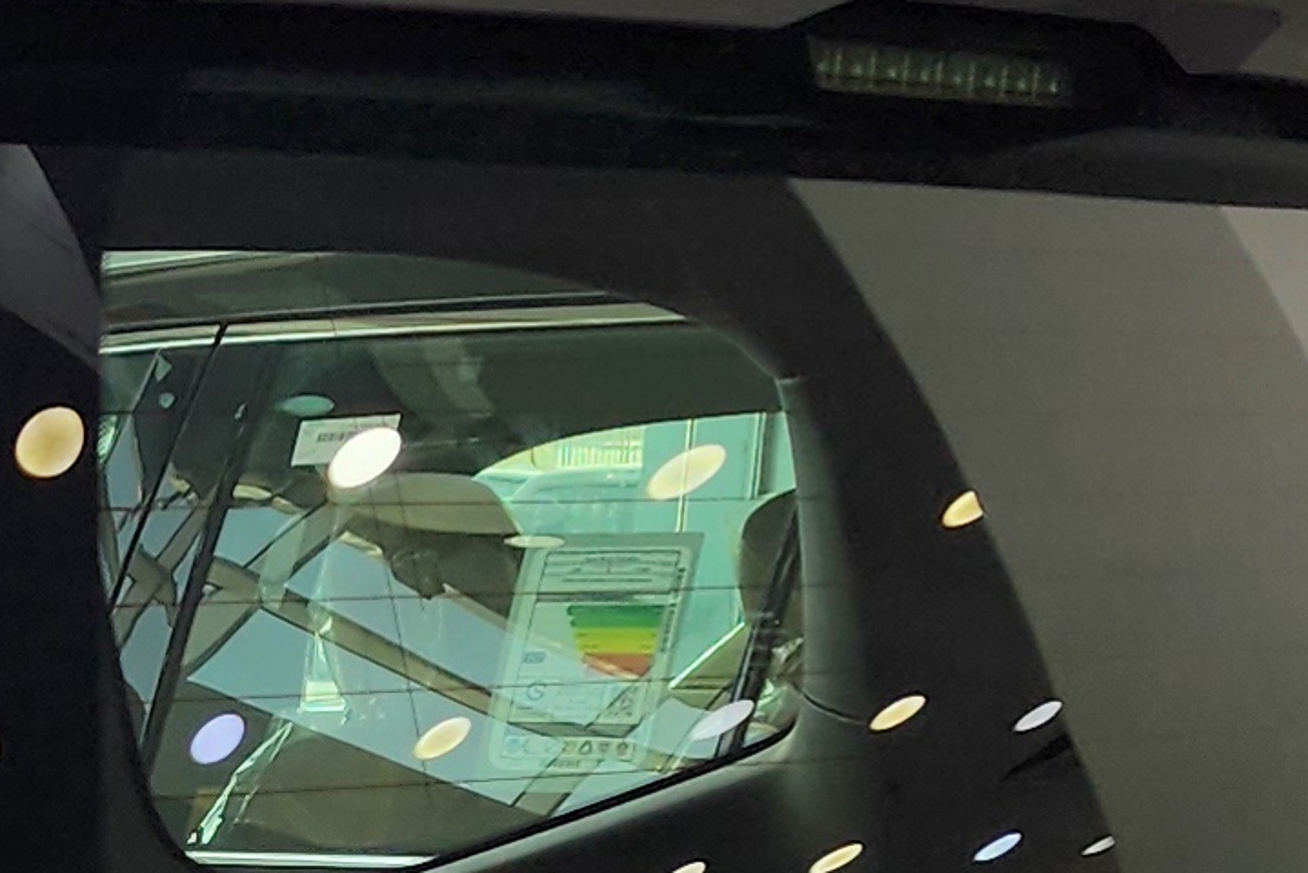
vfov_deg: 9.6
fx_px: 4834
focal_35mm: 133
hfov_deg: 13.9
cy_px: 1813
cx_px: -959
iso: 16
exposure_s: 1/100
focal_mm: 6.4
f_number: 1.8
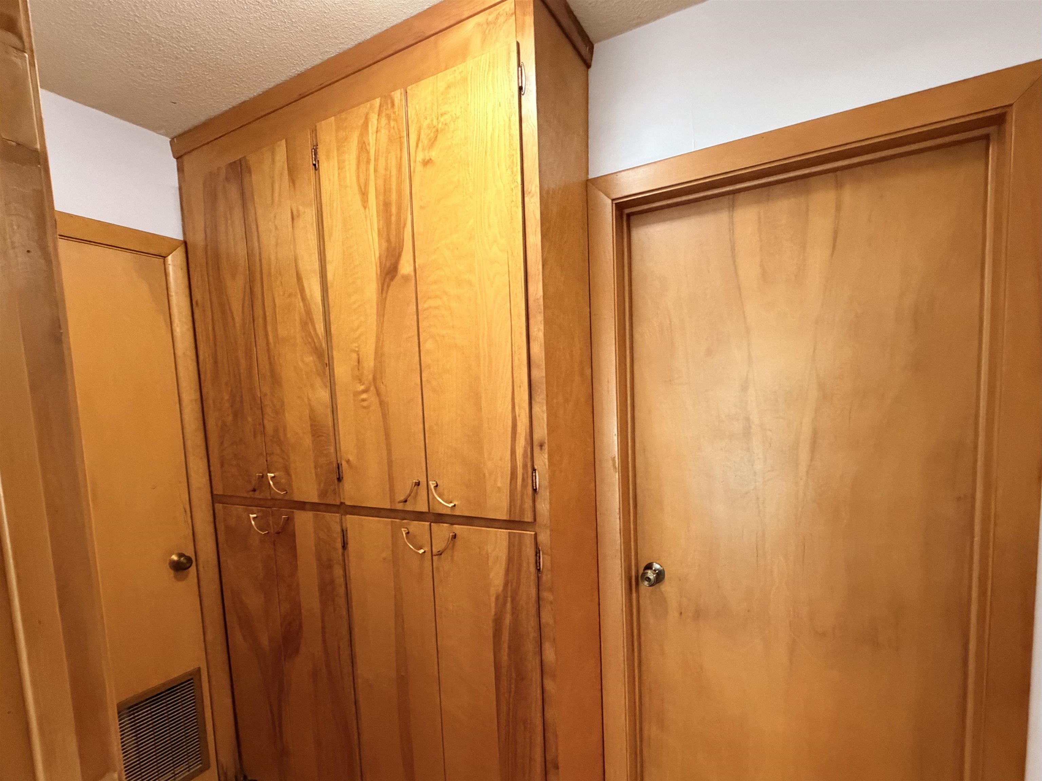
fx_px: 421
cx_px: 521
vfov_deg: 85.7
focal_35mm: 14
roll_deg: -0.1
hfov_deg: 102.1
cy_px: 390
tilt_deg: -6.3
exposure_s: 1/60
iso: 1000
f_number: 2.2
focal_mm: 2.22
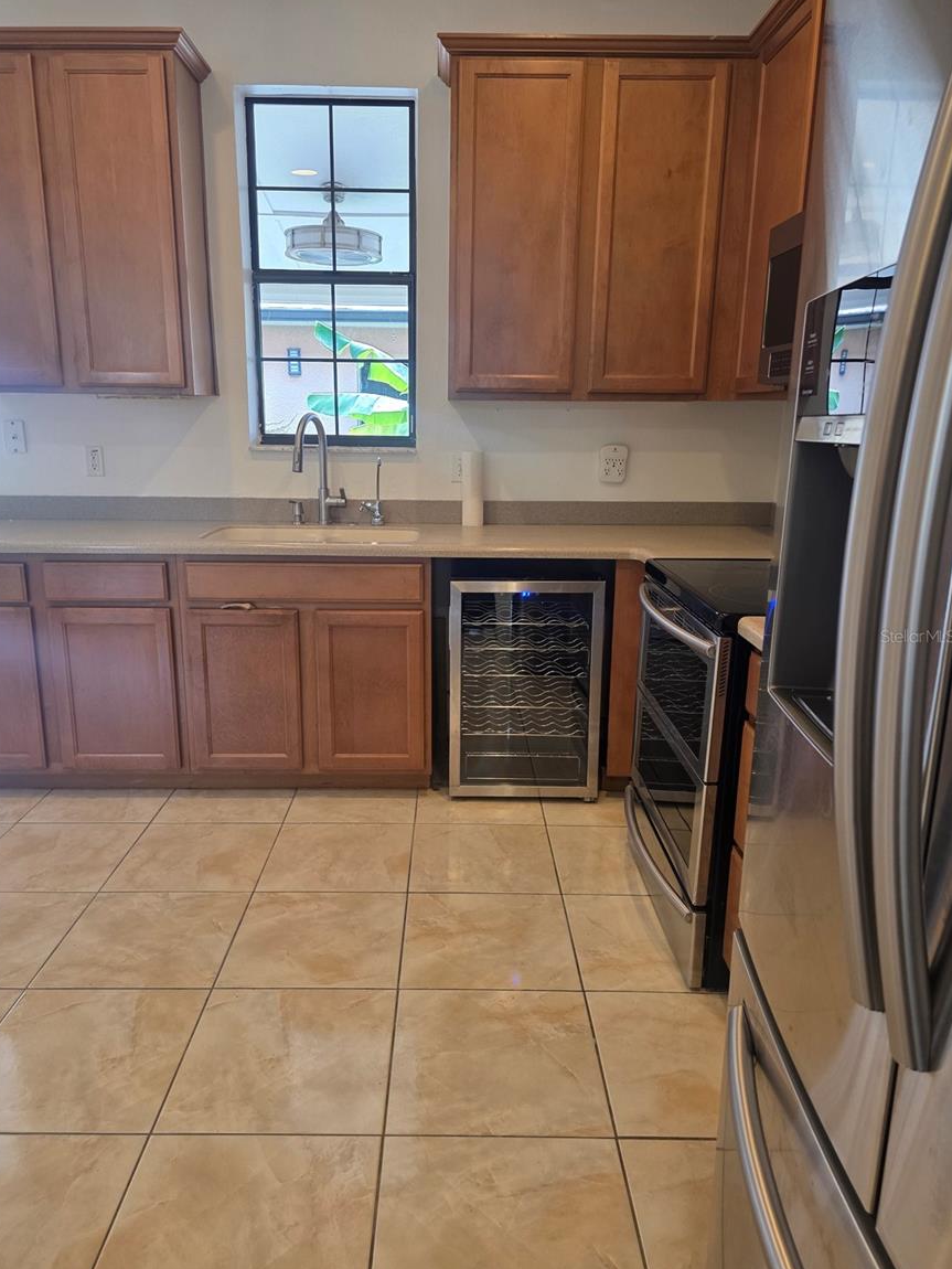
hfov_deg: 56.8
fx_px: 880
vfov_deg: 71.6
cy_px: 636
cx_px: 462
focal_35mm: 24
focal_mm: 6.3
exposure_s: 1/120
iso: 125
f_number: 1.7
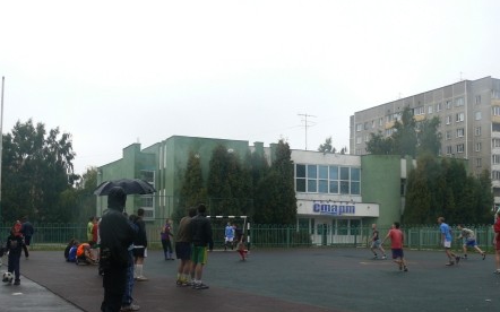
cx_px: 256
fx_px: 640
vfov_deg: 27.1
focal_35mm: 47
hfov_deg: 42.7
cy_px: 226
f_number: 3.2
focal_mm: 7.4
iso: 100
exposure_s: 1/100
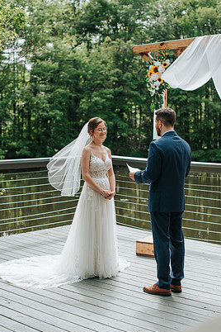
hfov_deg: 24.2
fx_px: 516
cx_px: 111
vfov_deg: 35.6
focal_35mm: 56
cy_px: 173
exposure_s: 1/400
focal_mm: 50
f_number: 2.8
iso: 100
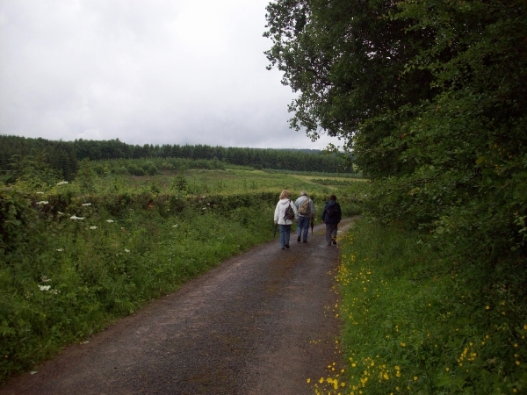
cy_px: 198
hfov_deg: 50.1
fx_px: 563
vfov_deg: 38.7
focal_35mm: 37
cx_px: 264
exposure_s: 1/209
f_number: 5.6
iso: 80
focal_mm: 6.2
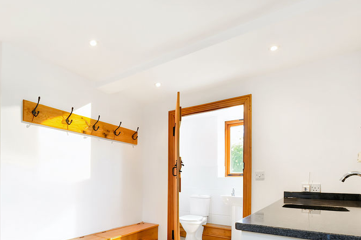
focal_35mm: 23
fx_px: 231
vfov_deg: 52.4
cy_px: 184
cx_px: 123
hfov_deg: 74.0
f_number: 9
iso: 250
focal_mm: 15
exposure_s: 1/15
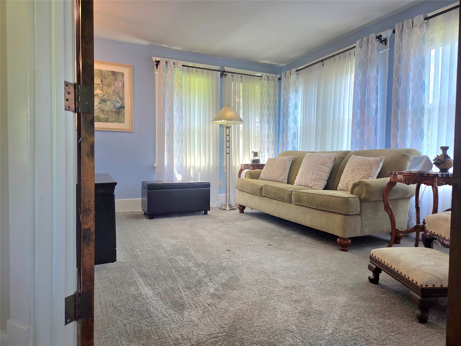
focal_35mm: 23
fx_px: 306
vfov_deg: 58.9
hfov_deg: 73.9
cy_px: 173
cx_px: 230
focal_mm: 5.4
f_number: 1.8
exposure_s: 1/120
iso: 80
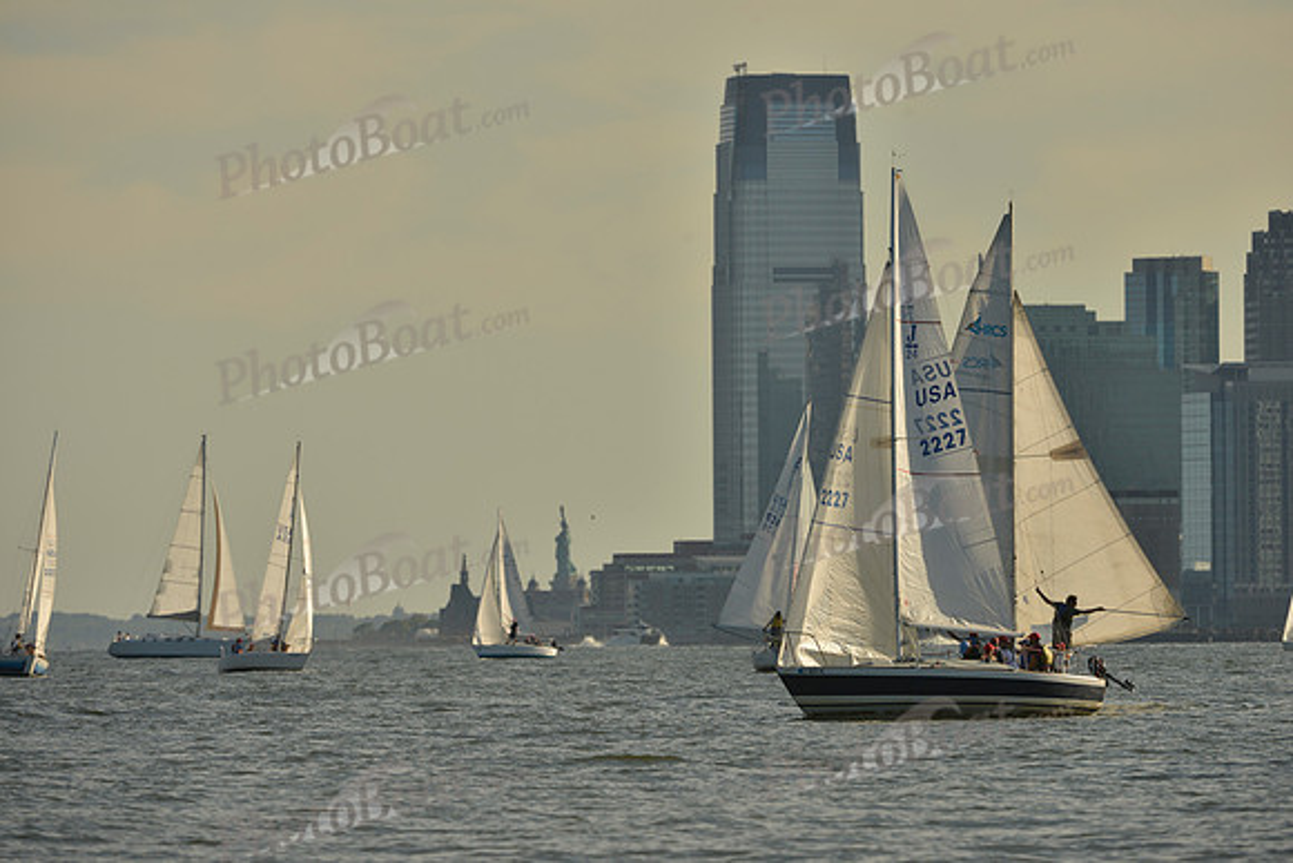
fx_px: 12573
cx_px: 646
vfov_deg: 3.9
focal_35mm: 350
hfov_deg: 5.9
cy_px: 432
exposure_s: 1/1250
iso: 200
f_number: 7.1
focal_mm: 350
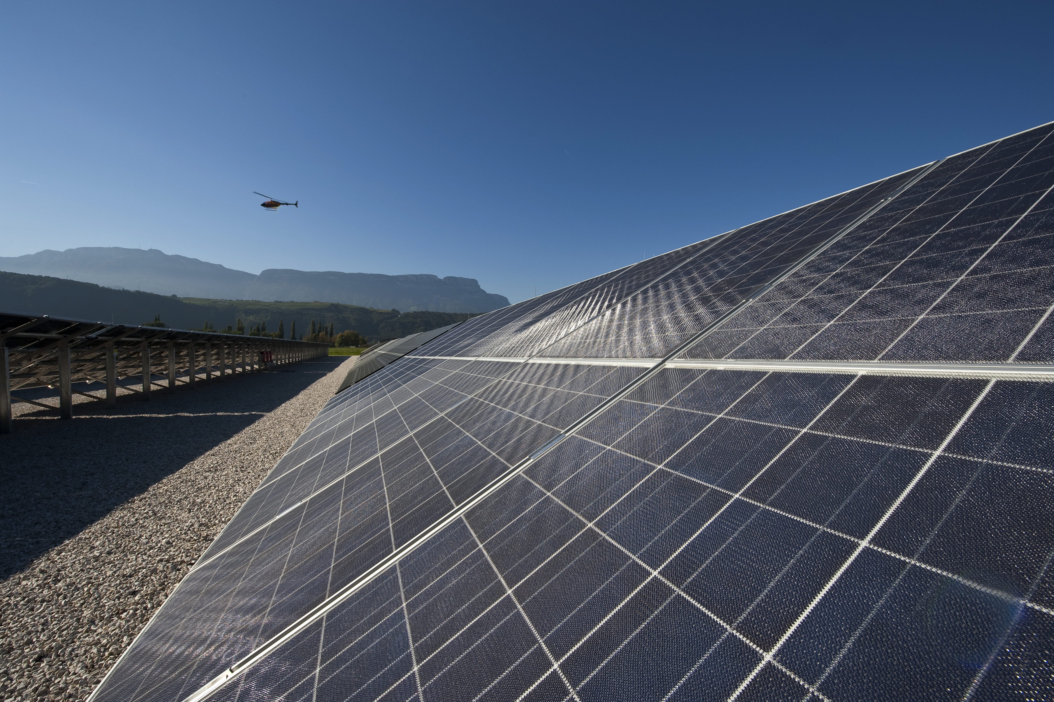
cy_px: 351
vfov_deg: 81.1
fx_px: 410
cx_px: 527
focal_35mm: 14
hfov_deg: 104.3
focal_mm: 14
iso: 200
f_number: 16
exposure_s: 1/160
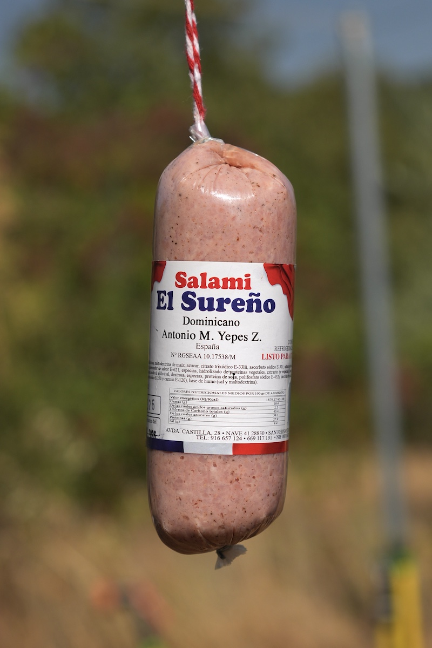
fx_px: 1296
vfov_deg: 28.1
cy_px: 324
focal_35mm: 72
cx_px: 216
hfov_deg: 18.9
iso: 125
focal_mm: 48
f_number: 2.8
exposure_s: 1/80
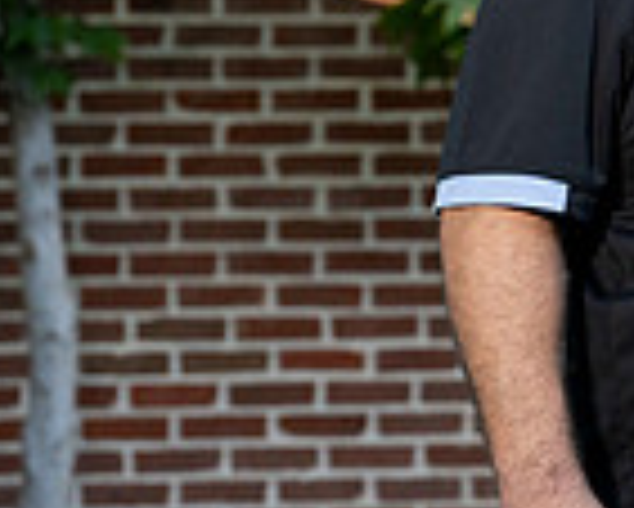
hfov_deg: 5.7
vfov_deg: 4.7
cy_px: 97
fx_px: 6253
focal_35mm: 333
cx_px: 1277
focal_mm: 85
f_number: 4.5
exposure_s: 1/200
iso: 400
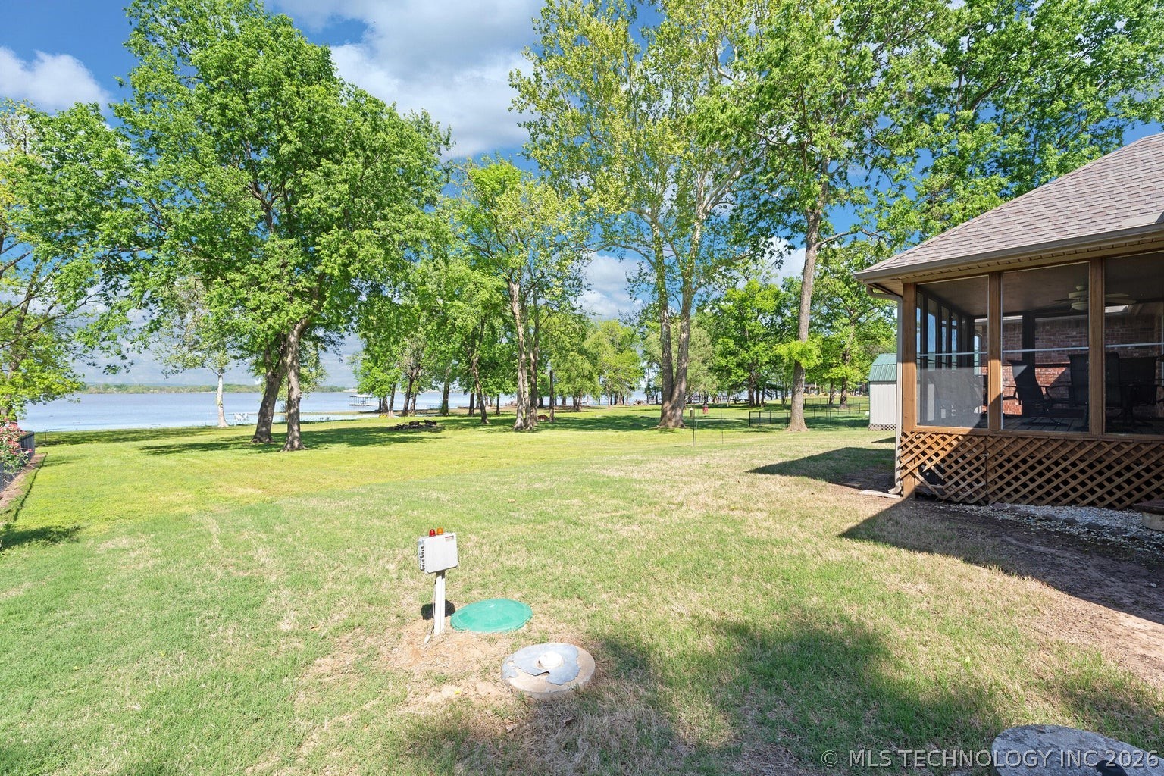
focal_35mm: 16
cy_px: 388
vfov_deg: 73.7
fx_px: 517
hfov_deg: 96.7
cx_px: 582
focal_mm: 16
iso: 200
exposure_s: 1/80
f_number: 9
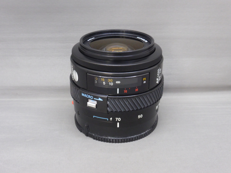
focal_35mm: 51
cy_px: 86
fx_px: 340
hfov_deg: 37.5
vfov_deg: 28.6
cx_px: 116
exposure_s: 1/15
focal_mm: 9
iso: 400
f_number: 4.4
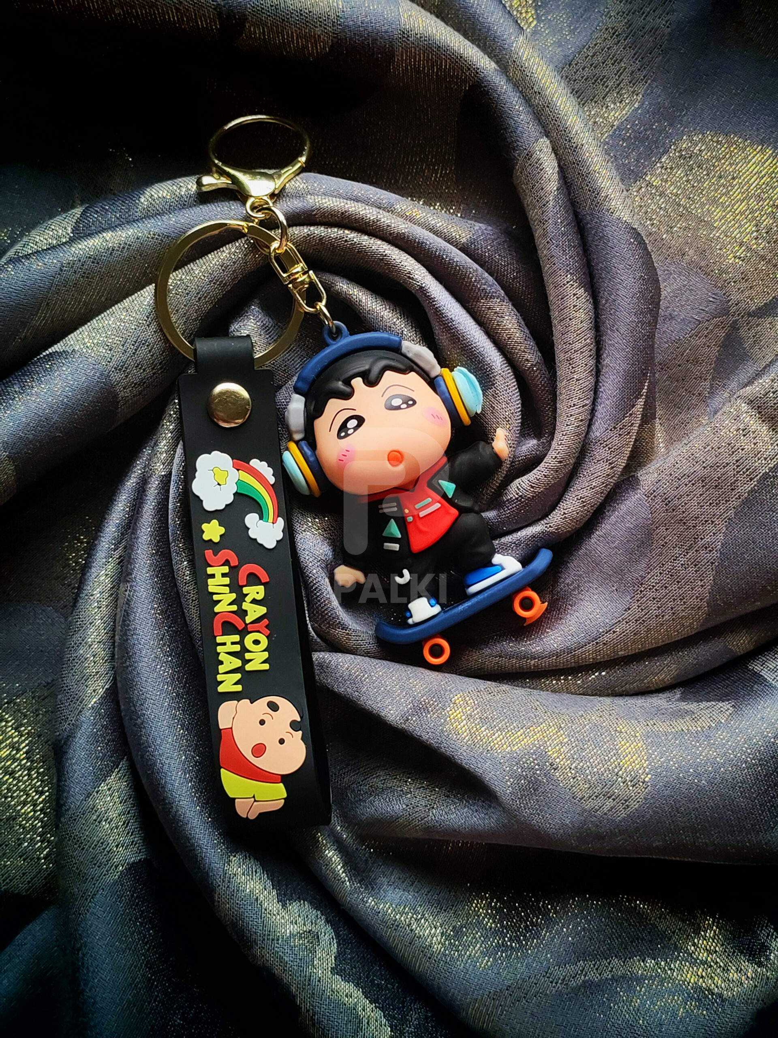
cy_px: 519
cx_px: 389
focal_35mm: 54
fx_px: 1618
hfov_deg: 27.0
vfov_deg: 35.5
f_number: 1.9
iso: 80
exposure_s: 1/100
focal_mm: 6.12
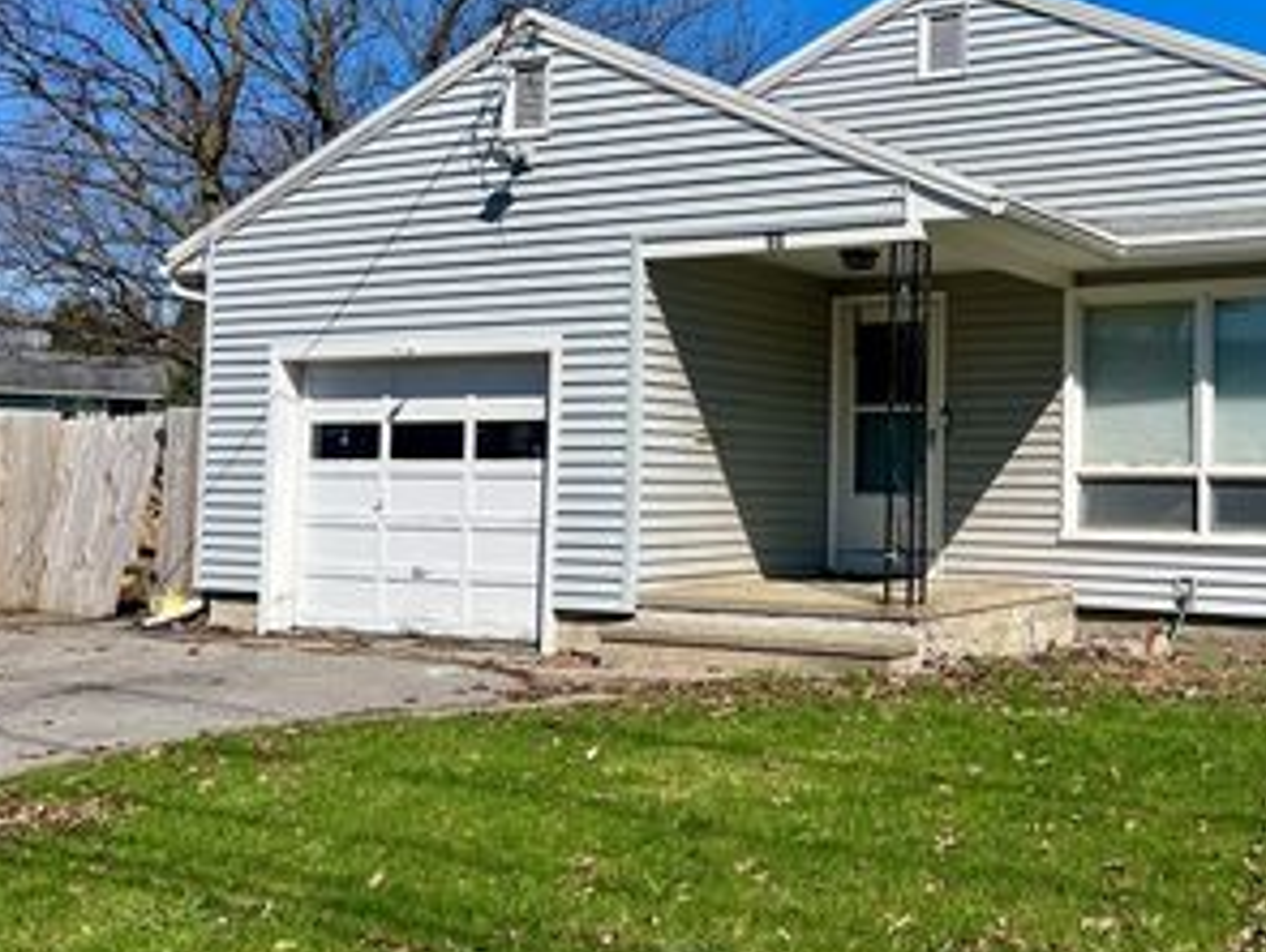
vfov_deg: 32.8
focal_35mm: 44
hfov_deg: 41.9
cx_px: 914
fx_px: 1611
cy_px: 375
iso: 50
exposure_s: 1/6211
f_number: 1.5
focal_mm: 5.7
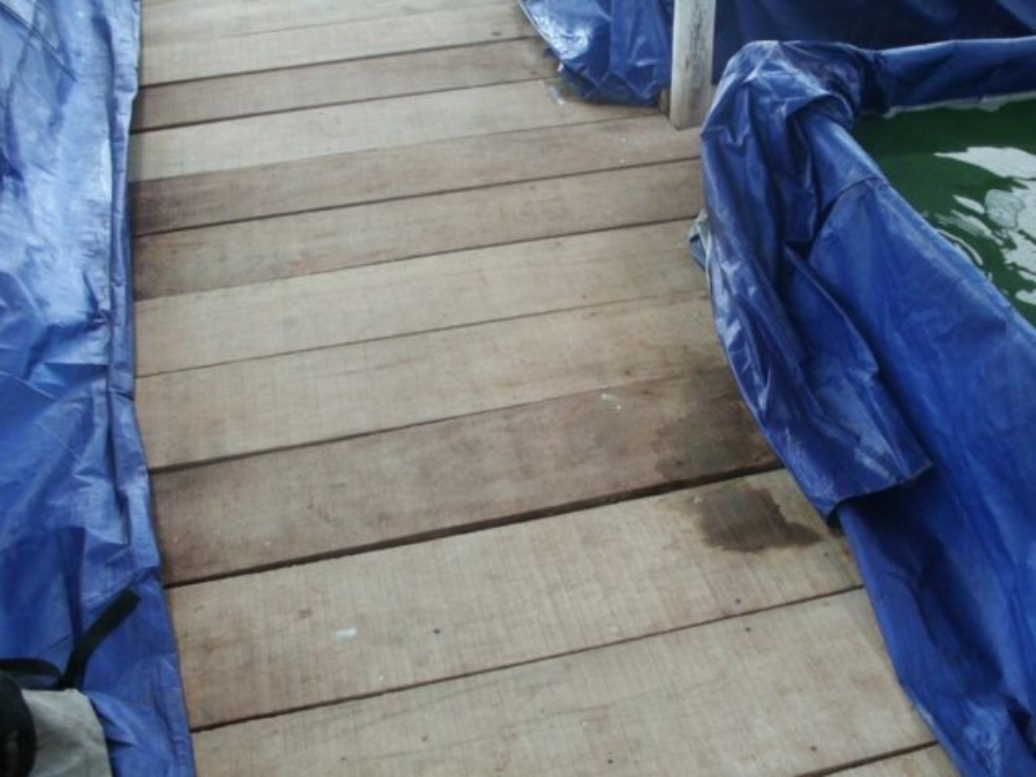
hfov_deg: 51.4
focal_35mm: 36
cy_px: 388
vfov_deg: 39.7
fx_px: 1077
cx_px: 518
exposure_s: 1/100
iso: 200
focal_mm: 6.3
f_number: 2.9
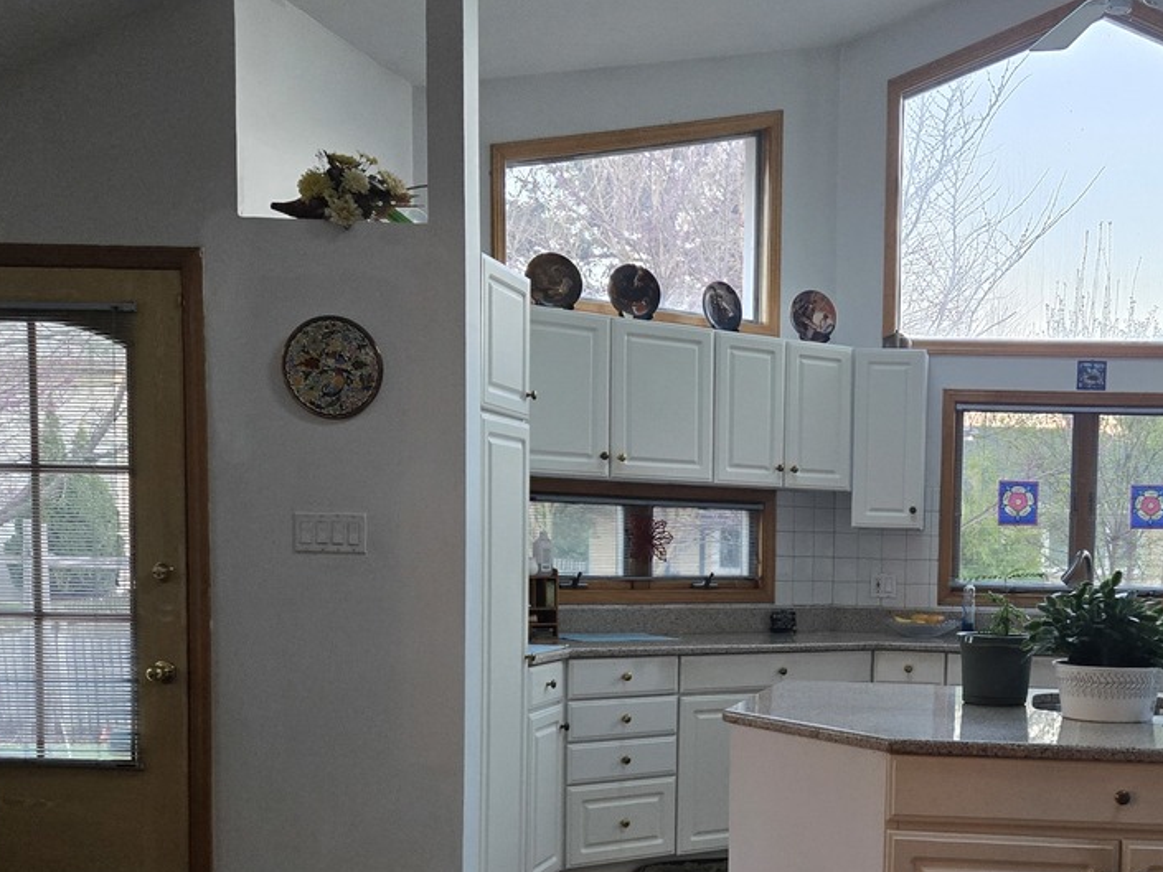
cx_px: 902
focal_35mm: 47
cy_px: 621
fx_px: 1579
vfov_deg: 30.5
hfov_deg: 39.1
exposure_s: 1/120
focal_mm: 5.4
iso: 500
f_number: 1.8
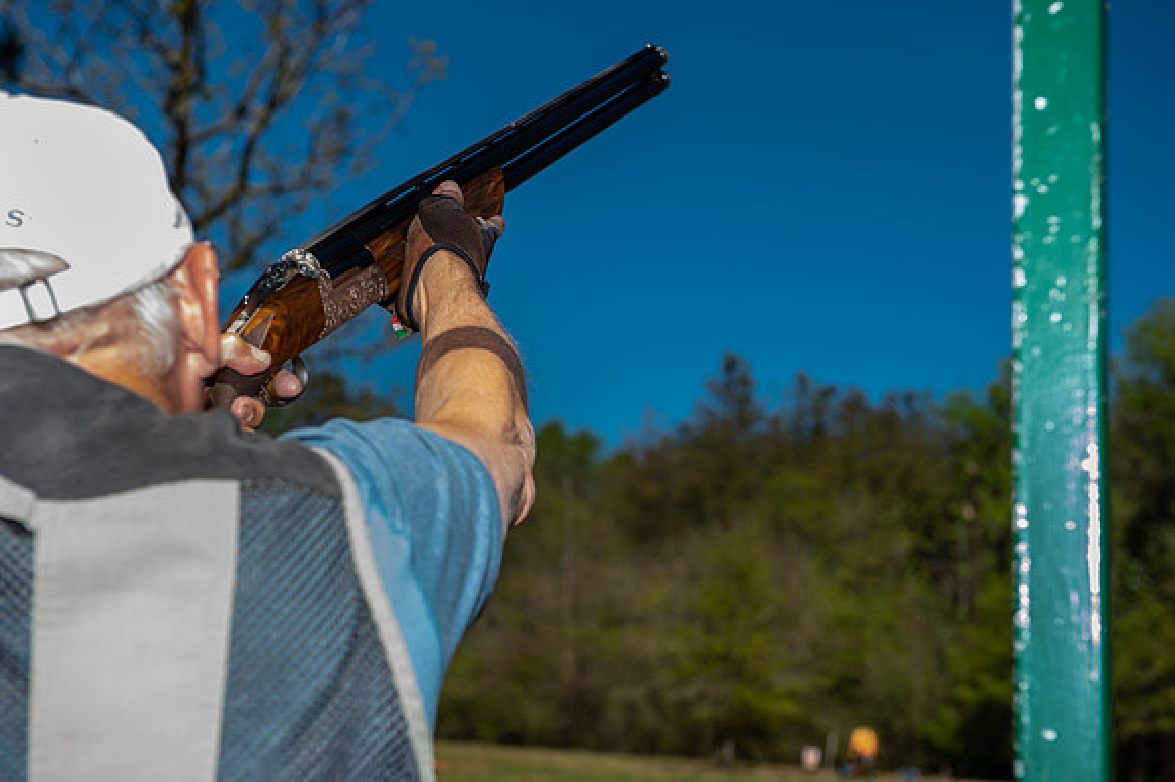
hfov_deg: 28.9
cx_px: 588
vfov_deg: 19.4
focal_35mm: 70
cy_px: 391
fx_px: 2283
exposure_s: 1/250
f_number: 7.1
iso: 50
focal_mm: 70
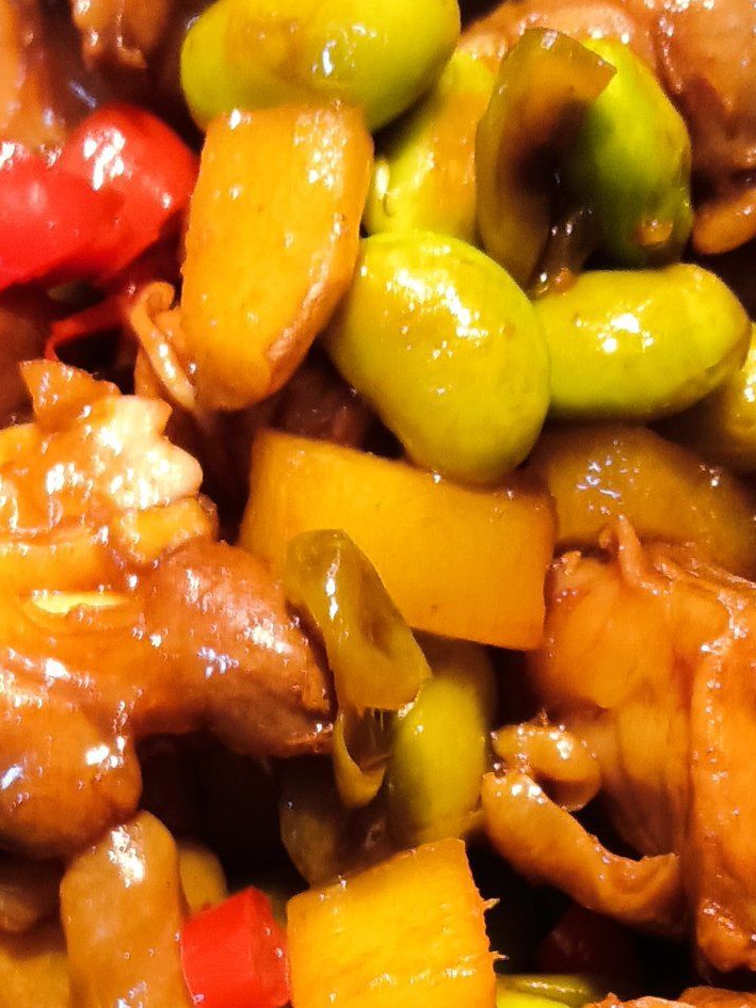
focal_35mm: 78
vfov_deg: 24.3
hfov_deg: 18.9
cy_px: 910
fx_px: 2271
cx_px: 356
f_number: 2.2
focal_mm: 3.66
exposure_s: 1/25
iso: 481
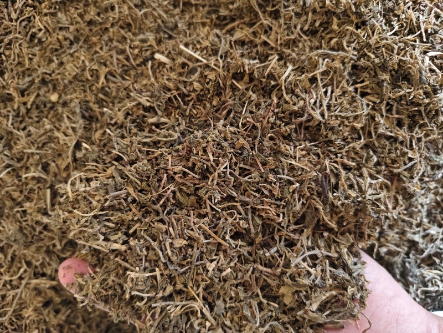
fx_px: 294
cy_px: 166
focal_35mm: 23
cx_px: 222
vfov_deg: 58.9
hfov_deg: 73.9
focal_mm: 5.56
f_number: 1.88
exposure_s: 1/436
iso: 3177
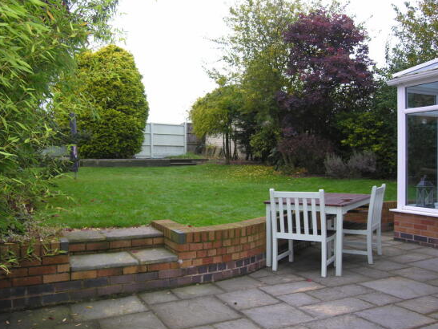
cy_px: 174
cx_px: 212
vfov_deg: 44.1
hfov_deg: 56.8
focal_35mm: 32
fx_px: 405
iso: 50
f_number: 2.8
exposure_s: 1/20.4
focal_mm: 7.5
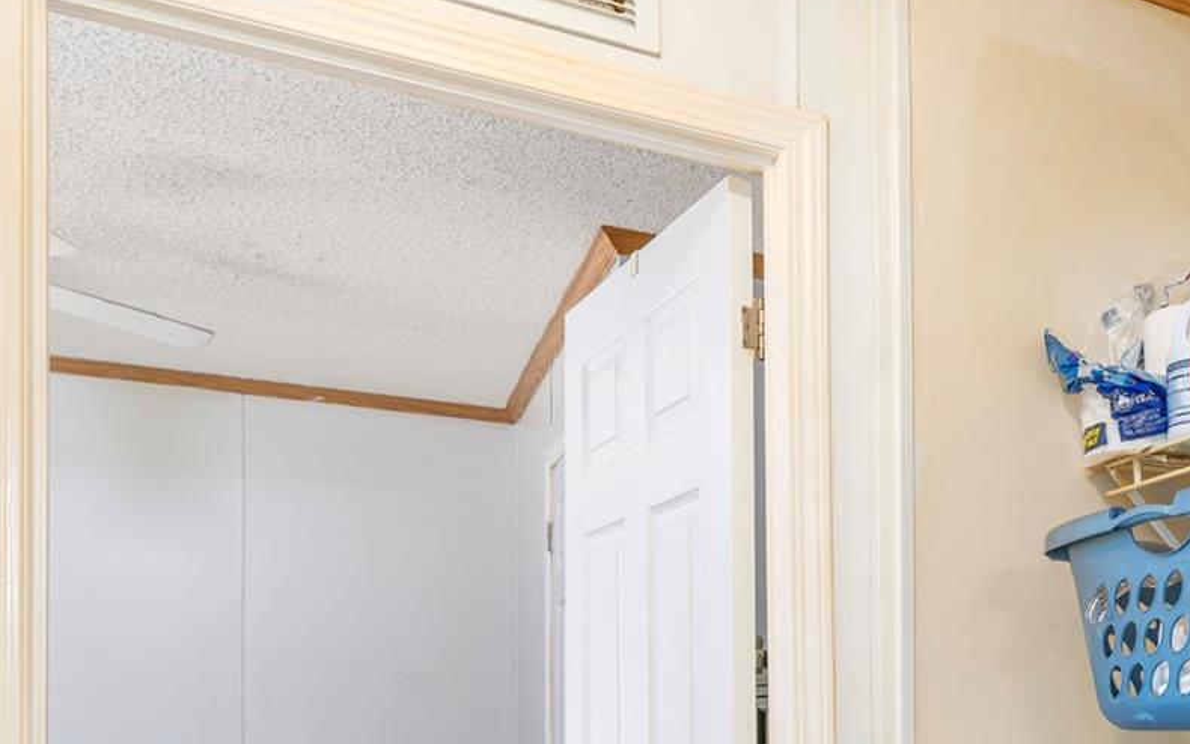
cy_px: 700
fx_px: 1200
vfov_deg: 32.4
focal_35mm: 37
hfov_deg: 45.8
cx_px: 1145
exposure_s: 1/80
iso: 320
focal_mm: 14
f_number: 8
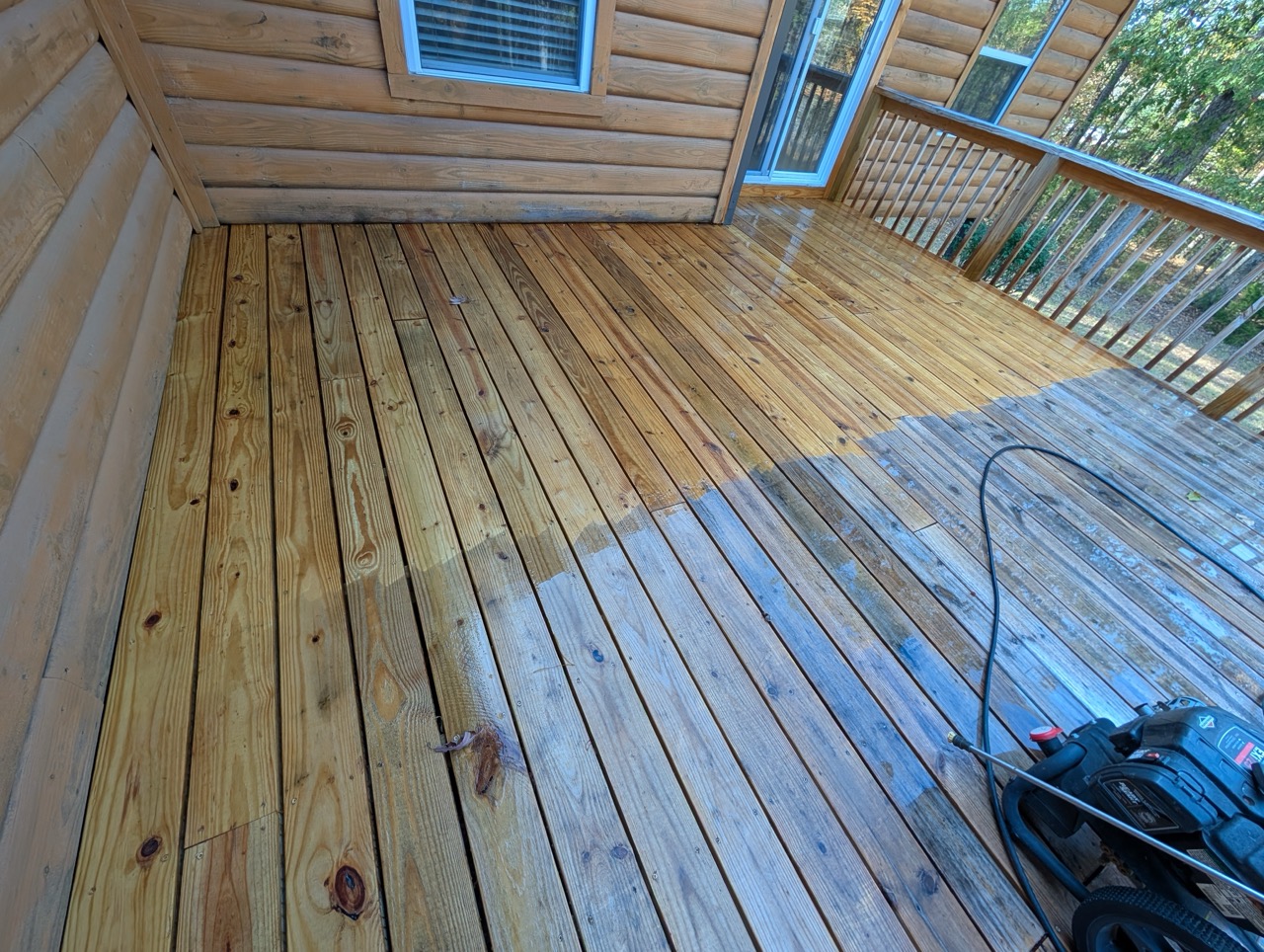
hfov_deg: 110.5
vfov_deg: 94.6
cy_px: 476
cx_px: 632
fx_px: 439
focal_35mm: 12
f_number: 1.7
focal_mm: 2.02
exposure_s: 1/143
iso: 51
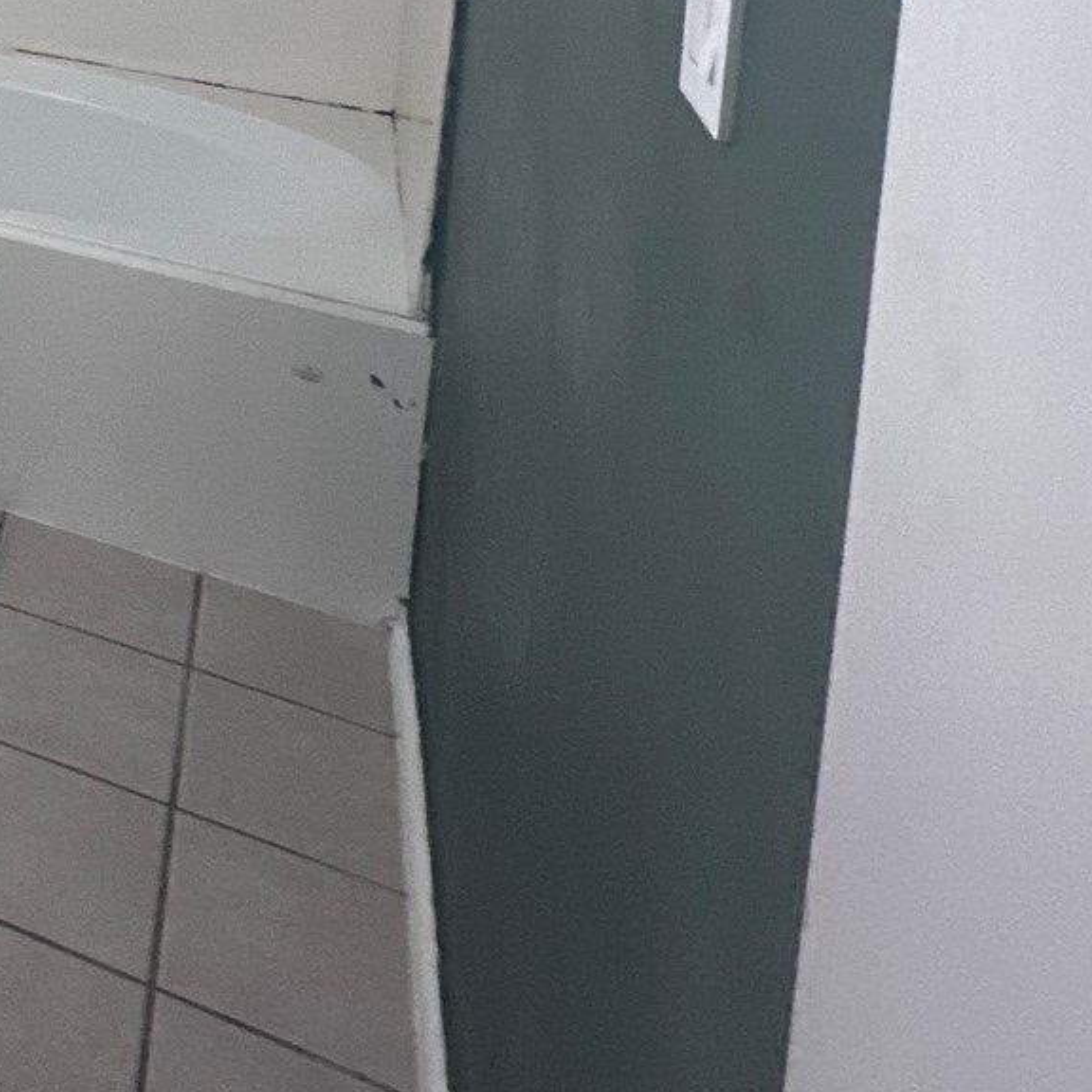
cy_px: -298
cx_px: -557
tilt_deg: -5.0
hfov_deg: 26.9
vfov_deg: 30.8
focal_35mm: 44
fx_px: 1570
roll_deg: -1.5
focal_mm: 2.22
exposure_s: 1/60
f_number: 2.2
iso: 500
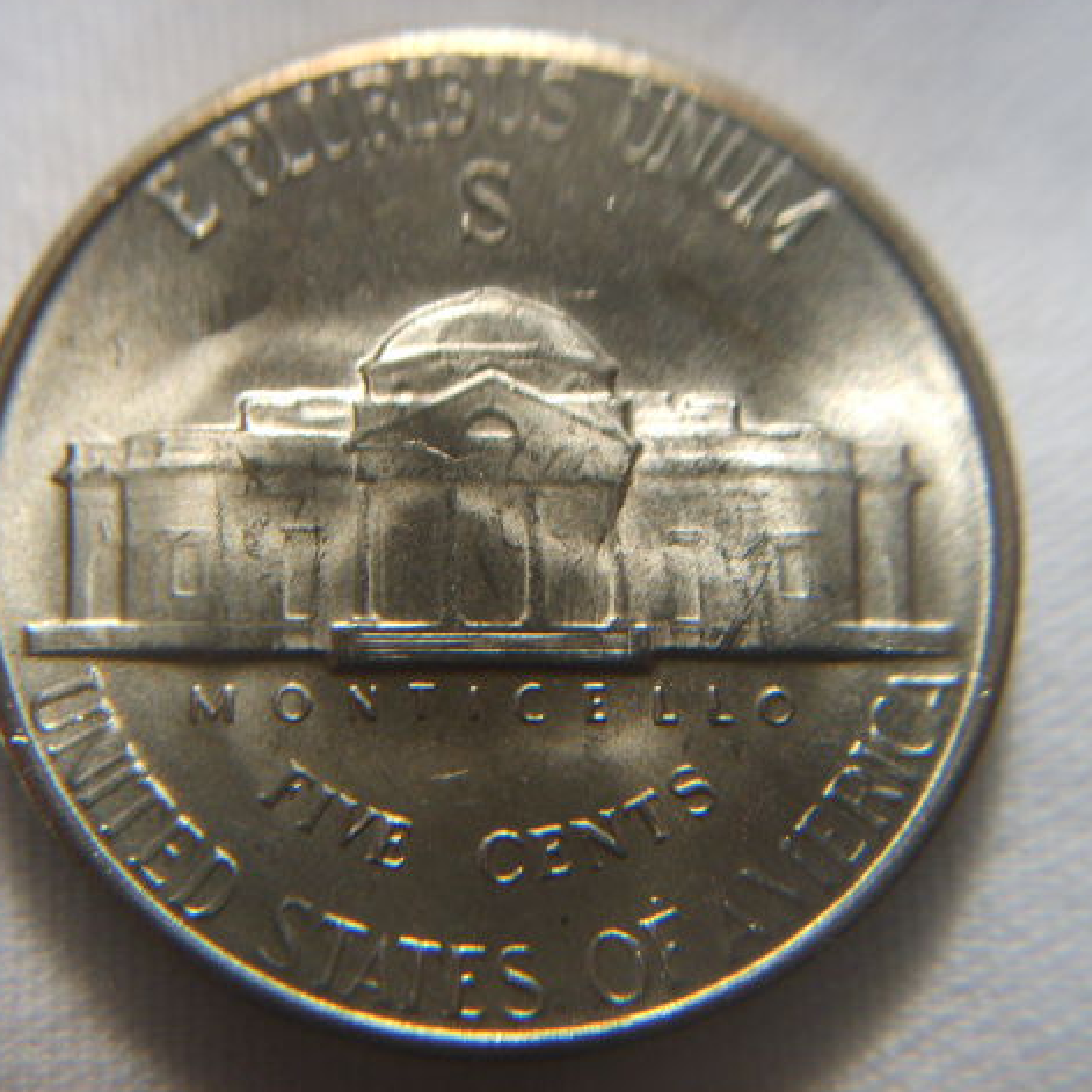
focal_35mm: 42
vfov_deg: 40.0
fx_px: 1499
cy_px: 543
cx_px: 487
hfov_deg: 40.0
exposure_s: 1/30
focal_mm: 5.8
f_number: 2.8
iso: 63
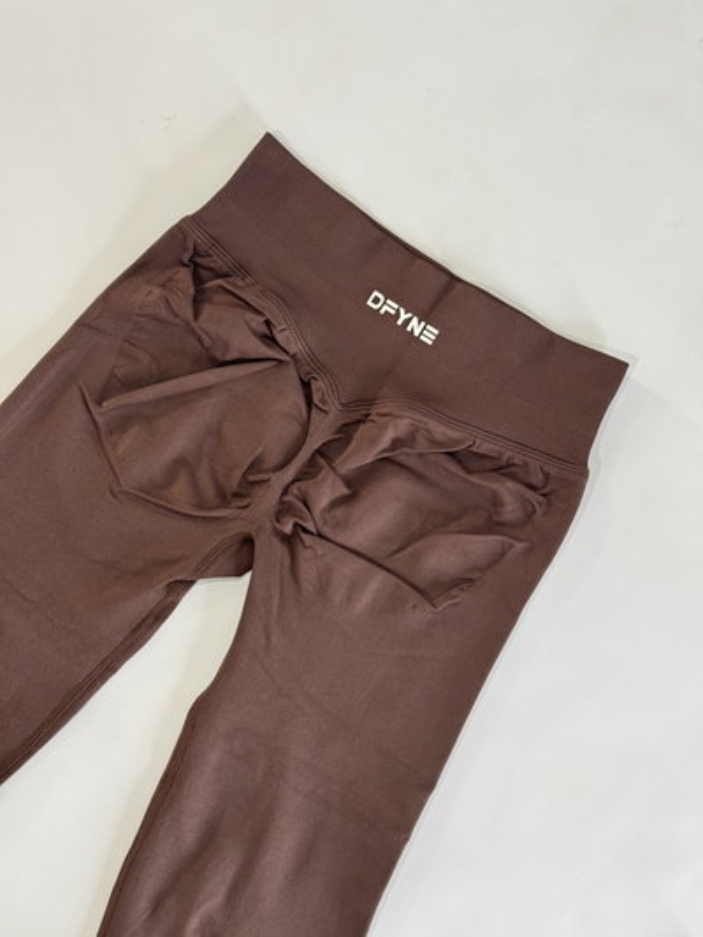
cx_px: 352
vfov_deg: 39.6
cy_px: 468
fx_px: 1299
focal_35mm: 48
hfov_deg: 30.3
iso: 125
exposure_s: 1/50
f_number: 1.78
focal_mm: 6.76
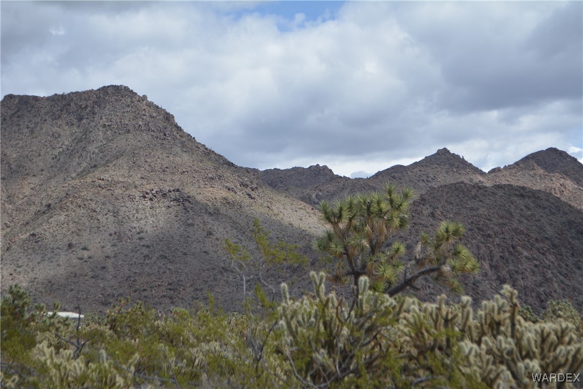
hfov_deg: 24.6
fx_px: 1337
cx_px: 292
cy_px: 194
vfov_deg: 16.6
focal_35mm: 82
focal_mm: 55
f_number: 7.1
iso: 400
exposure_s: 1/1600
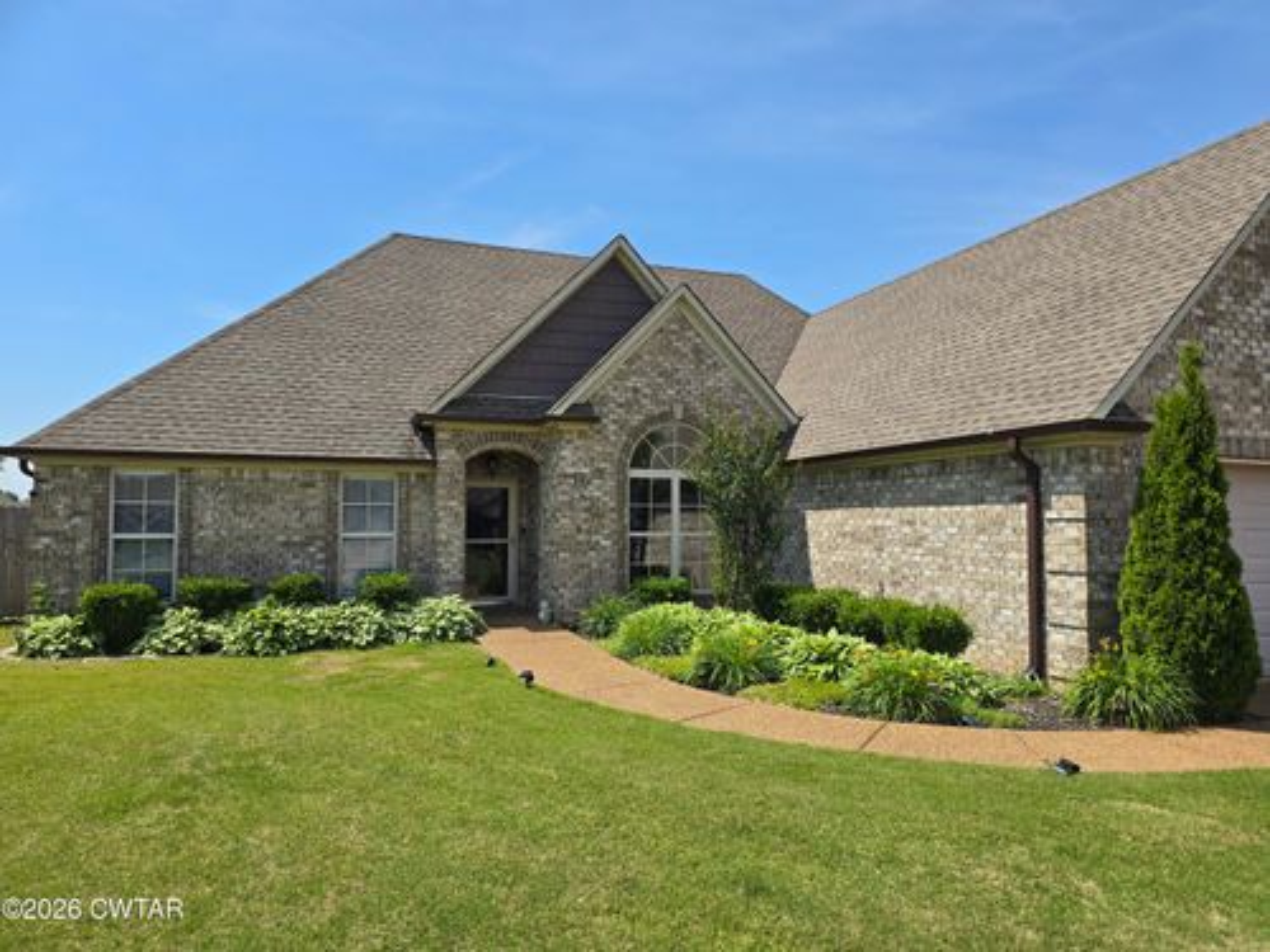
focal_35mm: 23
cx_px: 635
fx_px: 844
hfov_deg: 73.9
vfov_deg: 58.9
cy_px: 476
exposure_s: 1/873
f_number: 1.7
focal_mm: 6.3
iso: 12
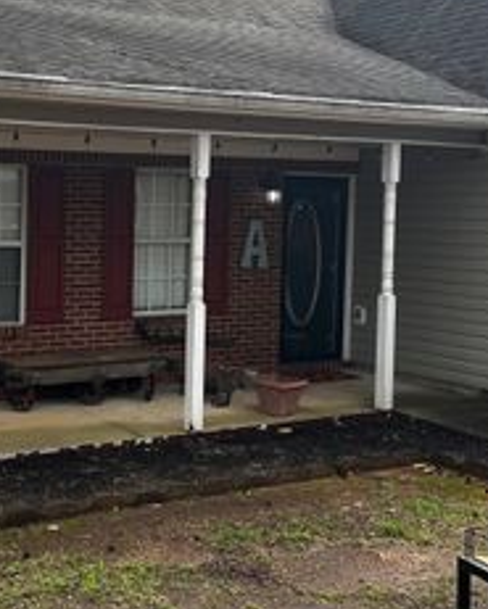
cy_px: 254
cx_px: 90
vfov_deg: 34.1
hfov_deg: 27.0
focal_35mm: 55
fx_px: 992
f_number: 1.5
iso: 50
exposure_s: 1/887
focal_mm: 5.7
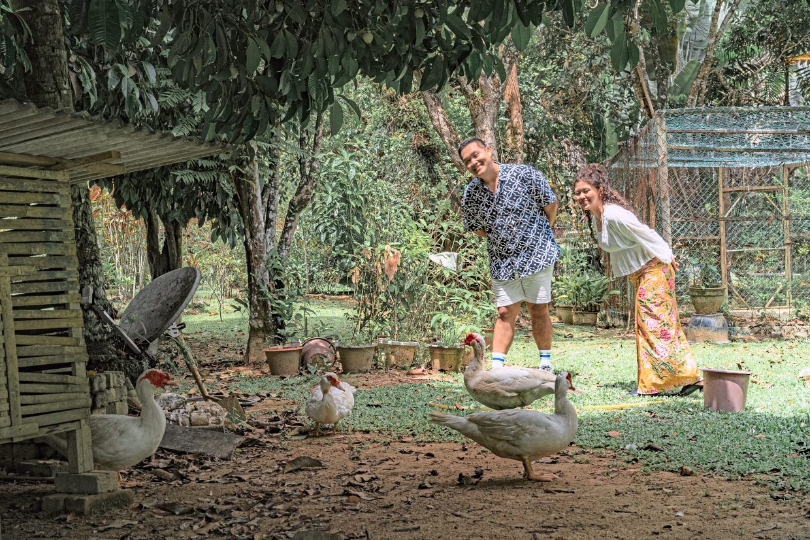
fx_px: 1125
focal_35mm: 50
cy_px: 270
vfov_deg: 27.0
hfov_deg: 39.6
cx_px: 405
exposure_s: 1/60
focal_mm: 50
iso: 400
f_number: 10
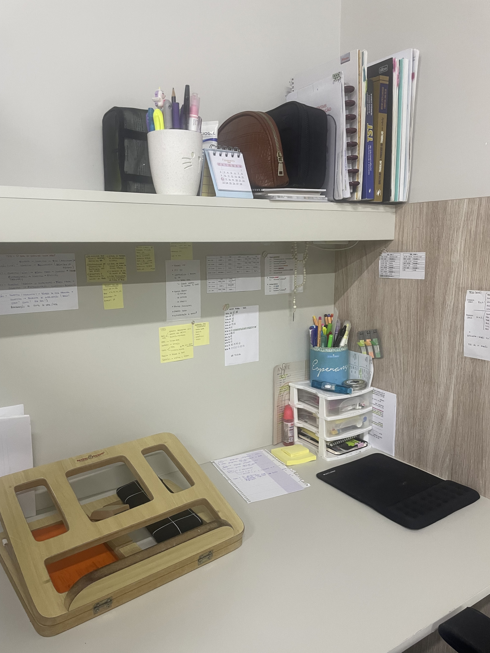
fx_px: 491
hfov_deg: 53.1
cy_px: 326
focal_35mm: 26
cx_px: 245
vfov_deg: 67.3
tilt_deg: -8.9
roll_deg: +0.1
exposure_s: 1/60
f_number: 1.6
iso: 200
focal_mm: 4.2
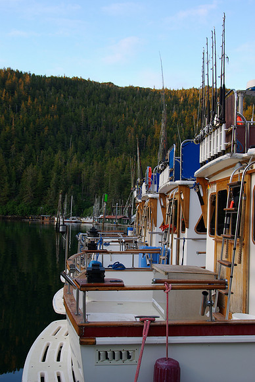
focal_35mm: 42
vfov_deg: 46.4
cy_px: 191
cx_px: 128
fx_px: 445
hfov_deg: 32.0
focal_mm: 28
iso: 100
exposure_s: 1/15
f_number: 6.3
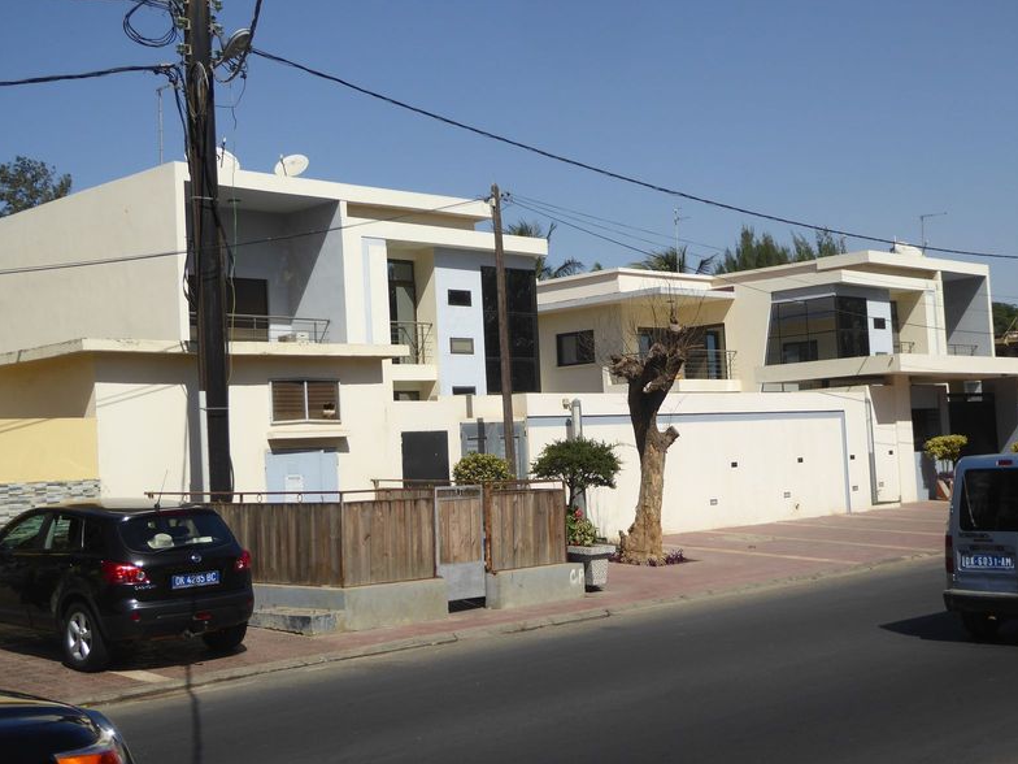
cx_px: 517
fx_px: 1470
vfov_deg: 29.1
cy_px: 386
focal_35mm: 50
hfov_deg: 38.2
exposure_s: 1/1000
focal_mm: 8.4
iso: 80
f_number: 4
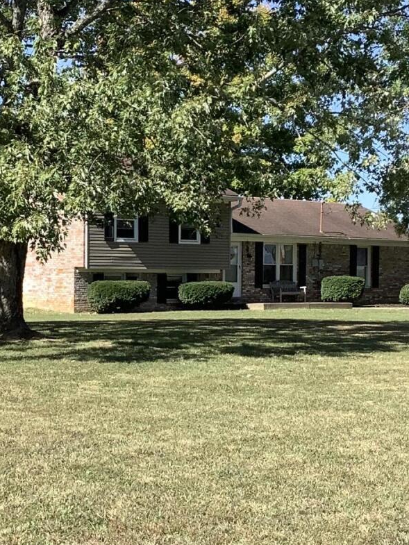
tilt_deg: -3.4
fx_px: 1244
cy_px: 302
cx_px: 264
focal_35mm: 79
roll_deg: -0.8
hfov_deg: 18.6
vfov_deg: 24.7
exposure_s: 1/684
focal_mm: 3.3
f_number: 2.4
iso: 25
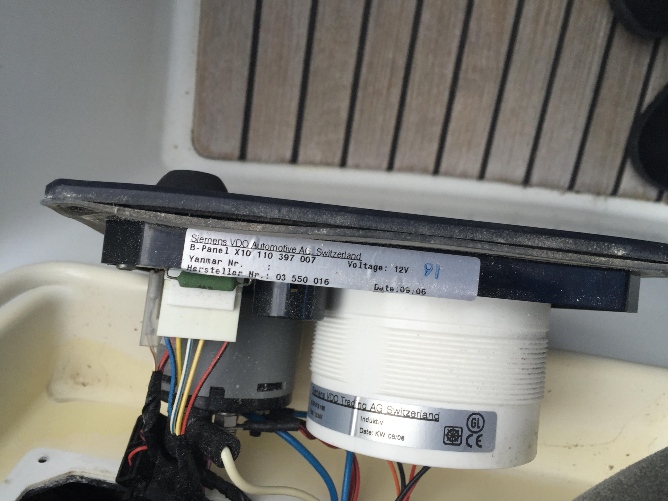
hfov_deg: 61.7
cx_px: 334
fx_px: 560
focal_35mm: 29
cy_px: 250
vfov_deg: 48.2
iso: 32
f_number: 2.2
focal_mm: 4.15
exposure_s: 1/465
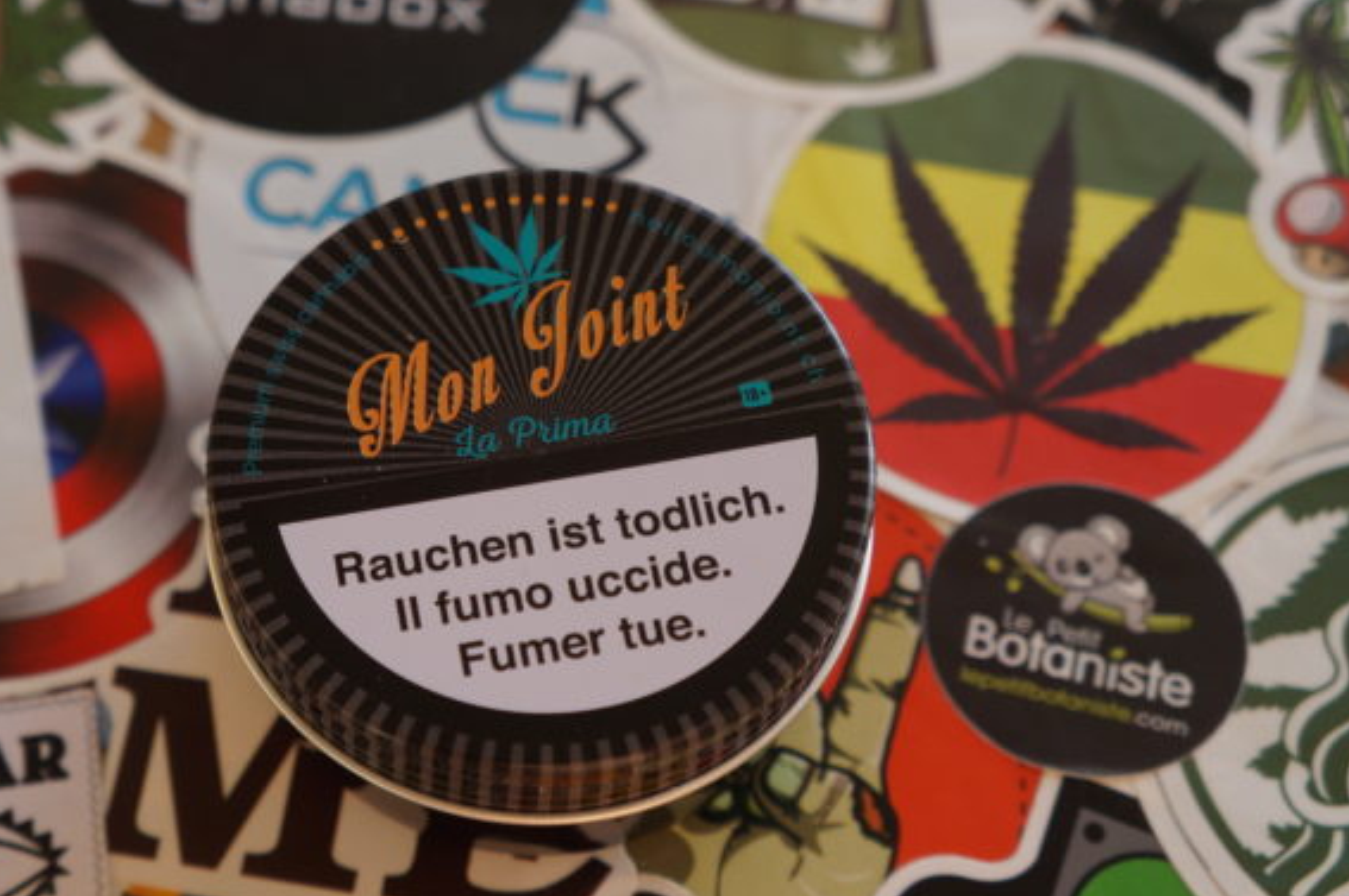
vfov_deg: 22.2
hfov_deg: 32.7
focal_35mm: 61
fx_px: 2284
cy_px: 481
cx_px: 457
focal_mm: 30
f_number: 4.5
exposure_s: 1/200
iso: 100
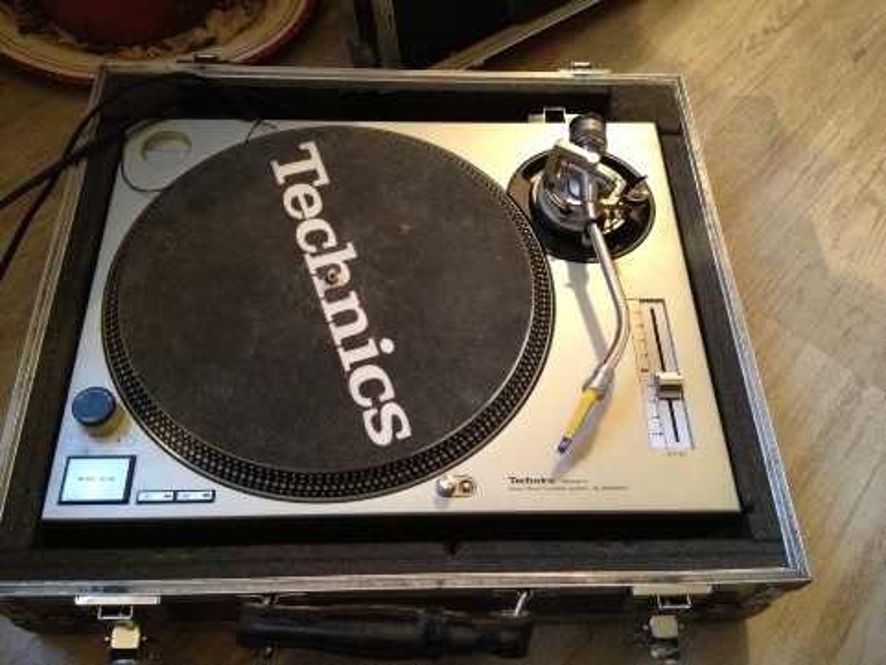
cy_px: 332
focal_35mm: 35
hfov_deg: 52.6
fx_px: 896
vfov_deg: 40.7
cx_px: 443
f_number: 2.4
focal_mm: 4.28
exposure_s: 1/15
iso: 800
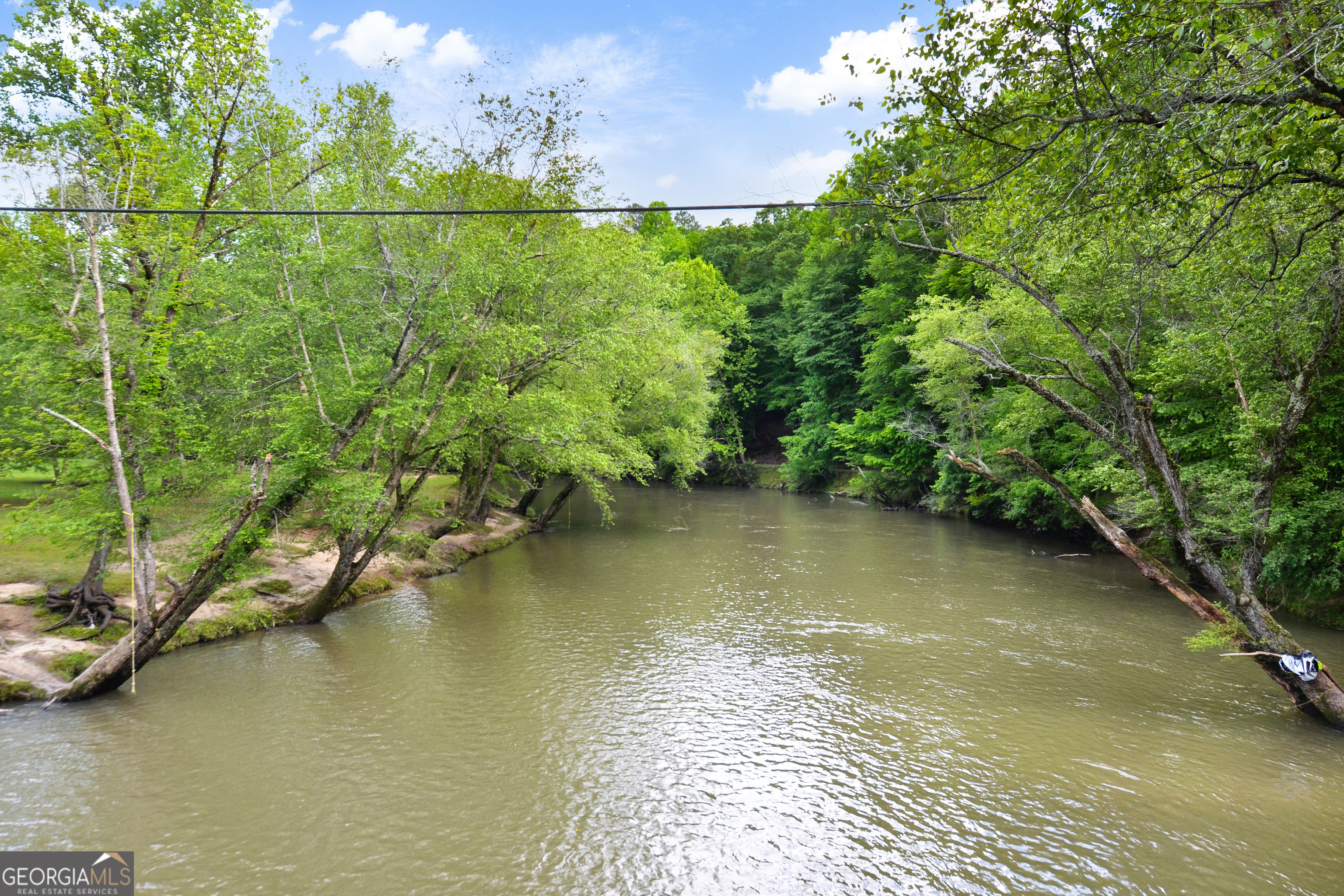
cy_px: 448
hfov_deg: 73.7
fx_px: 896
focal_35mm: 24
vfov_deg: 53.1
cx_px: 672
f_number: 13
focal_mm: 16
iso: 400
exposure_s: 1/800
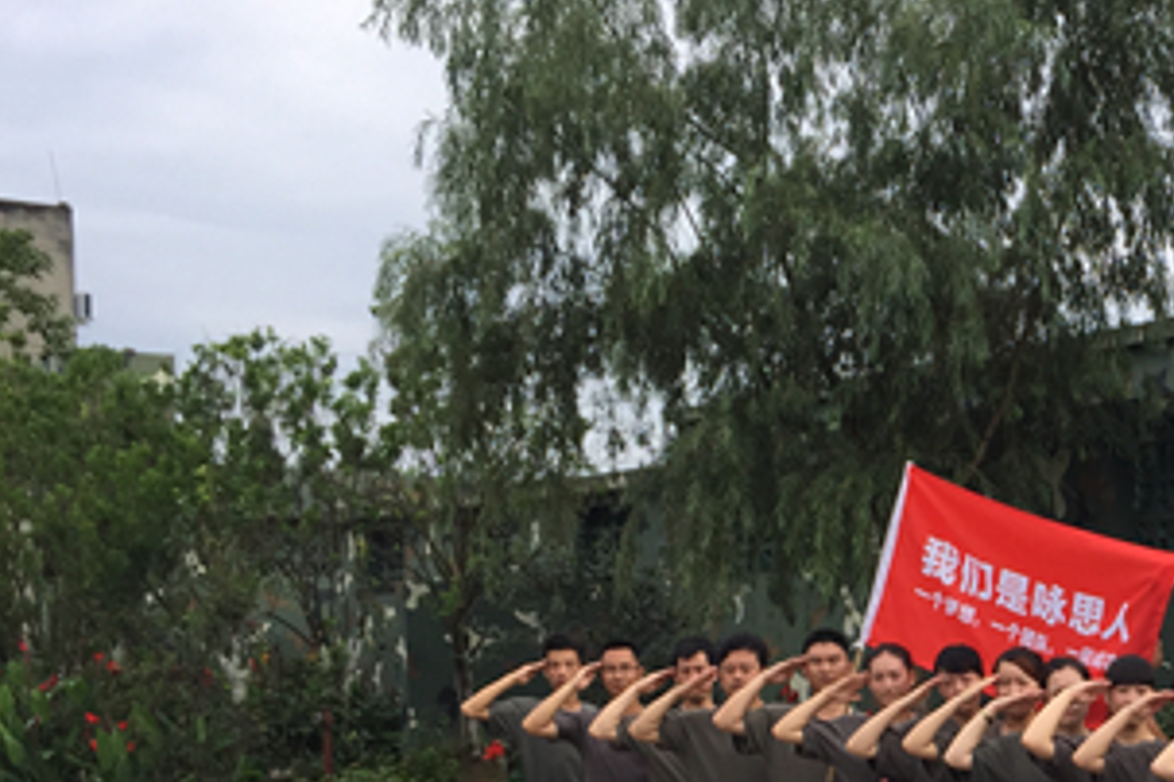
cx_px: 1189
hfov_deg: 29.6
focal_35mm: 63
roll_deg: -1.2
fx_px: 2054
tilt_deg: -3.6
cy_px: 801
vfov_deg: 20.8
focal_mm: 4.15
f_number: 2.2
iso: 32
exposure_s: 1/842
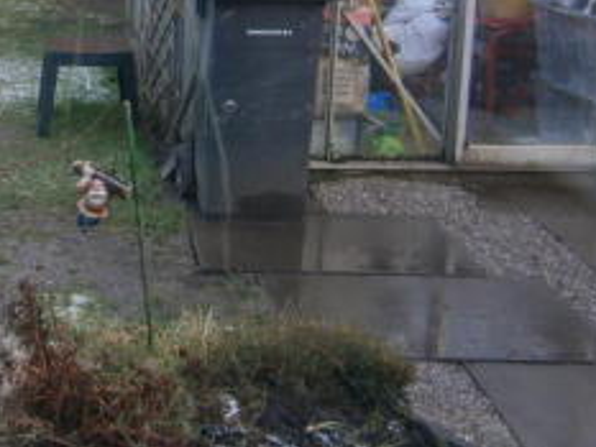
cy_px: 45
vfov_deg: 22.1
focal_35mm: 65
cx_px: 4
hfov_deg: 28.1
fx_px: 1120
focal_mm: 4.7
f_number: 2.8
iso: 80
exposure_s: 1/100
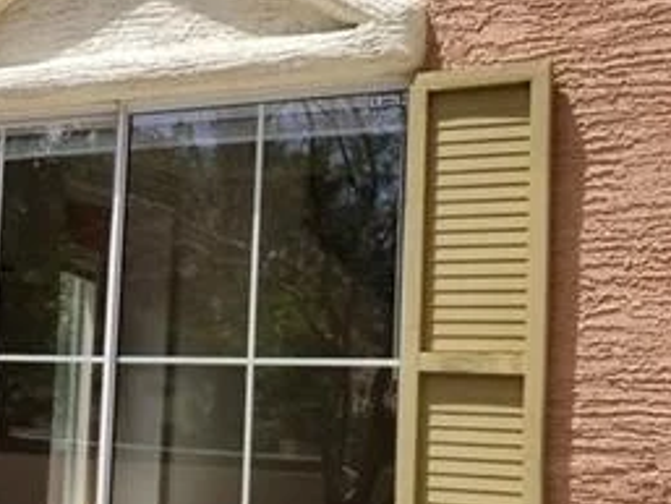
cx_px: -13
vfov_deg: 18.2
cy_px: 282
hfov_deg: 23.1
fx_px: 1571
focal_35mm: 81
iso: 50
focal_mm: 4.25
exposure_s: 1/2160
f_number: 1.7
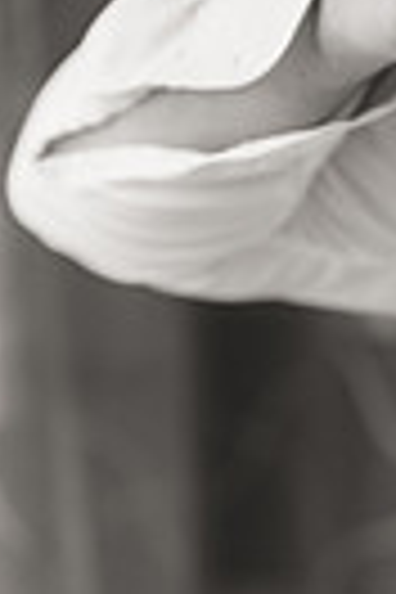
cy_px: 4
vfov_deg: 7.1
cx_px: 477
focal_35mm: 289
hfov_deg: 4.7
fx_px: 4768
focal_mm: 85
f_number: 2.2
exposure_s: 1/500
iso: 400
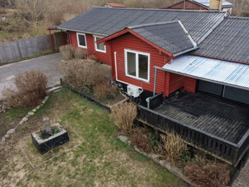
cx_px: 140
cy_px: 93
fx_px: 209
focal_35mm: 29
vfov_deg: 48.2
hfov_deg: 61.5
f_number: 1.8
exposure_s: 1/350
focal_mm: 8.67
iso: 100
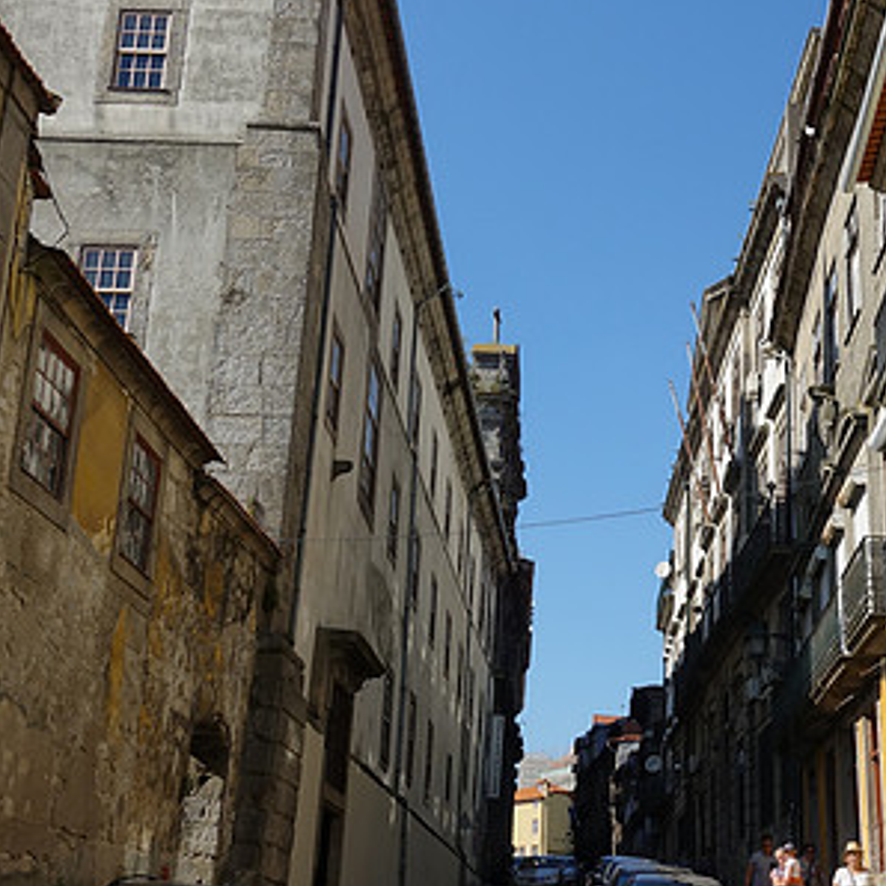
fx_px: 1535
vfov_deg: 32.2
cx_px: 645
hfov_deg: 31.7
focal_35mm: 53
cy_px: 447
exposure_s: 1/500
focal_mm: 11.69
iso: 125
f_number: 5.6
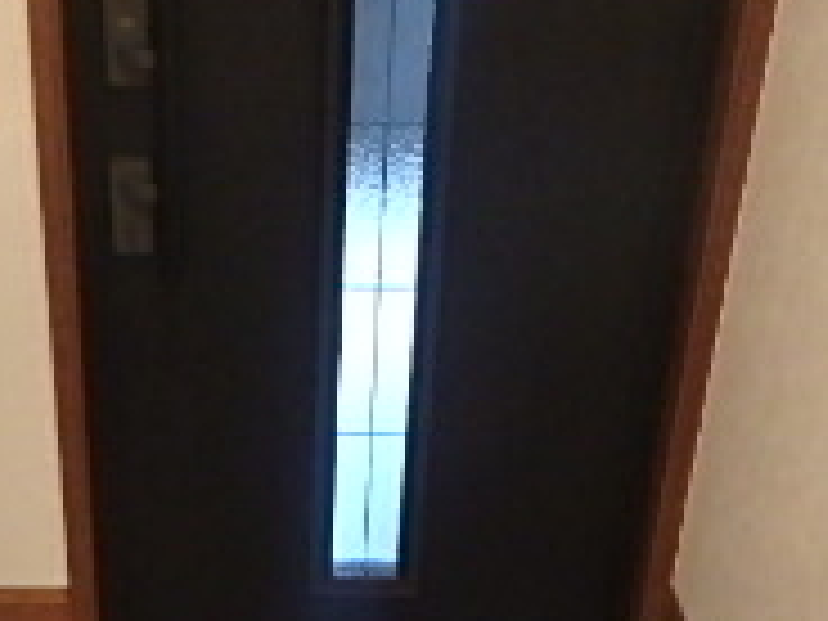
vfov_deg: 18.2
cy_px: 904
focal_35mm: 73
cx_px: 261
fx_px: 1746
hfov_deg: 26.5
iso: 800
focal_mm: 3.7
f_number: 3.5
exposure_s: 1/15
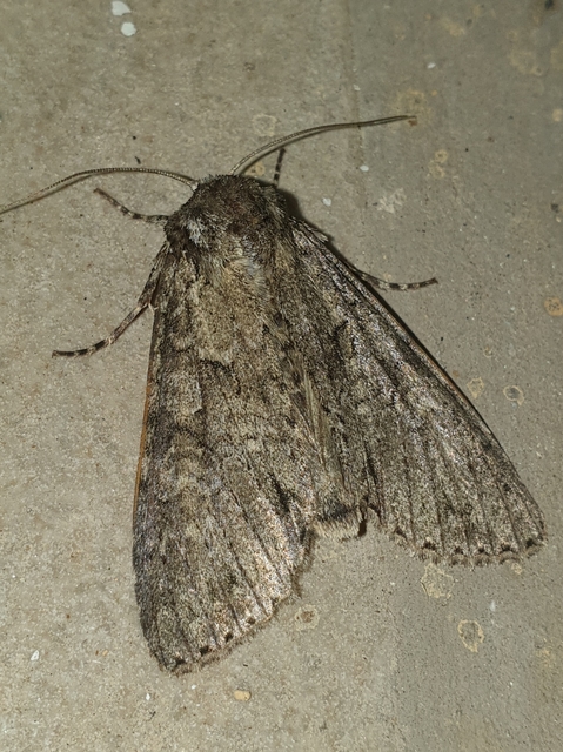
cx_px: 282
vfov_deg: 67.3
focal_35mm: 26
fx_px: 565
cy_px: 376
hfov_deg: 53.0
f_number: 2.4
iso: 50
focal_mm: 4.3
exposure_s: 1/1019
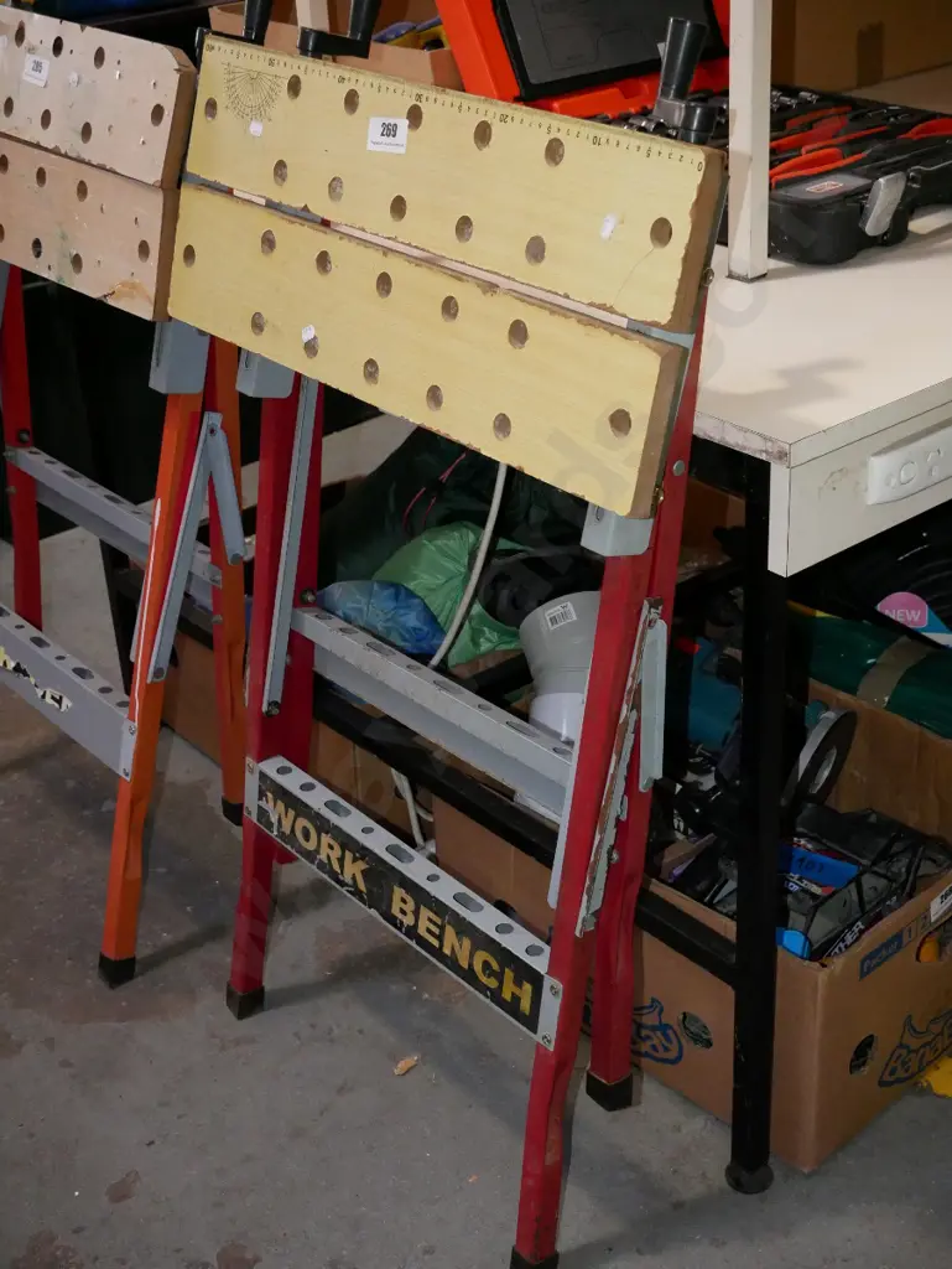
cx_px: 476
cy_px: 634
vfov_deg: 38.2
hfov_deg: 29.1
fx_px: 1832
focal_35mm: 50
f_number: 5.6
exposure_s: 1/160
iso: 3200
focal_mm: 25
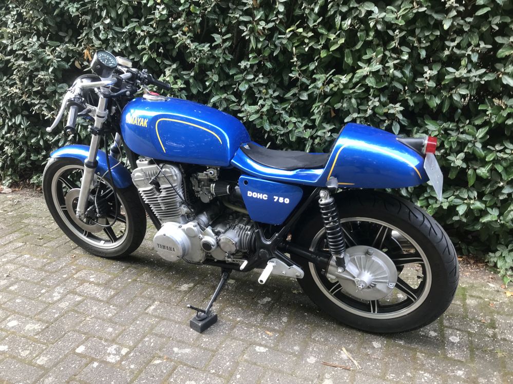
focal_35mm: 28
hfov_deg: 63.5
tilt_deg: -19.2
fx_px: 415
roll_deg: -1.2
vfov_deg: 49.7
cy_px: 192
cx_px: 256
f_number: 1.8
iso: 32
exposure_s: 1/50
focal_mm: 3.99
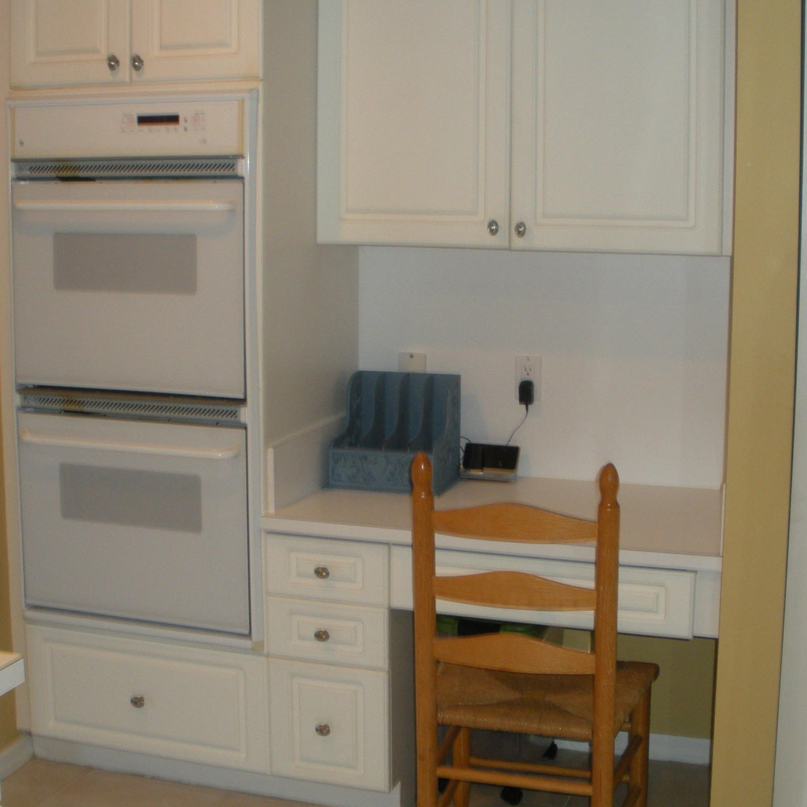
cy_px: 333
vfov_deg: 33.3
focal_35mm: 51
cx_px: 446
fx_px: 1345
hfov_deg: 33.4
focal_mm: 6.3
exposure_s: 1/32.1
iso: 123
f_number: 3.5
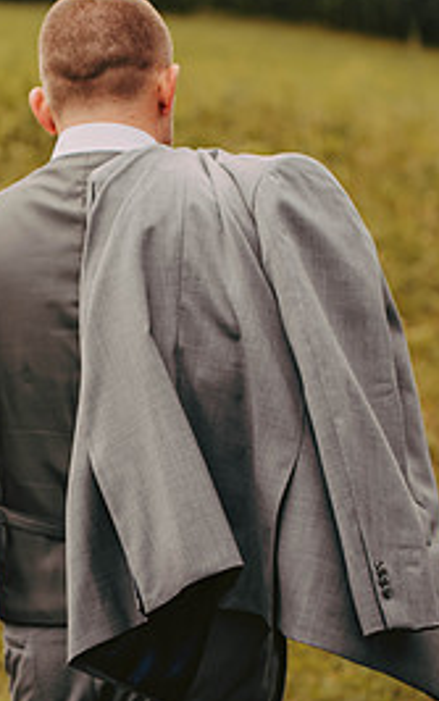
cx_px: 76
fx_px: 2966
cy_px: 387
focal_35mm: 155
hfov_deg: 8.4
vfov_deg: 13.5
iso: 200
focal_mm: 70
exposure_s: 1/500
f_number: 2.8
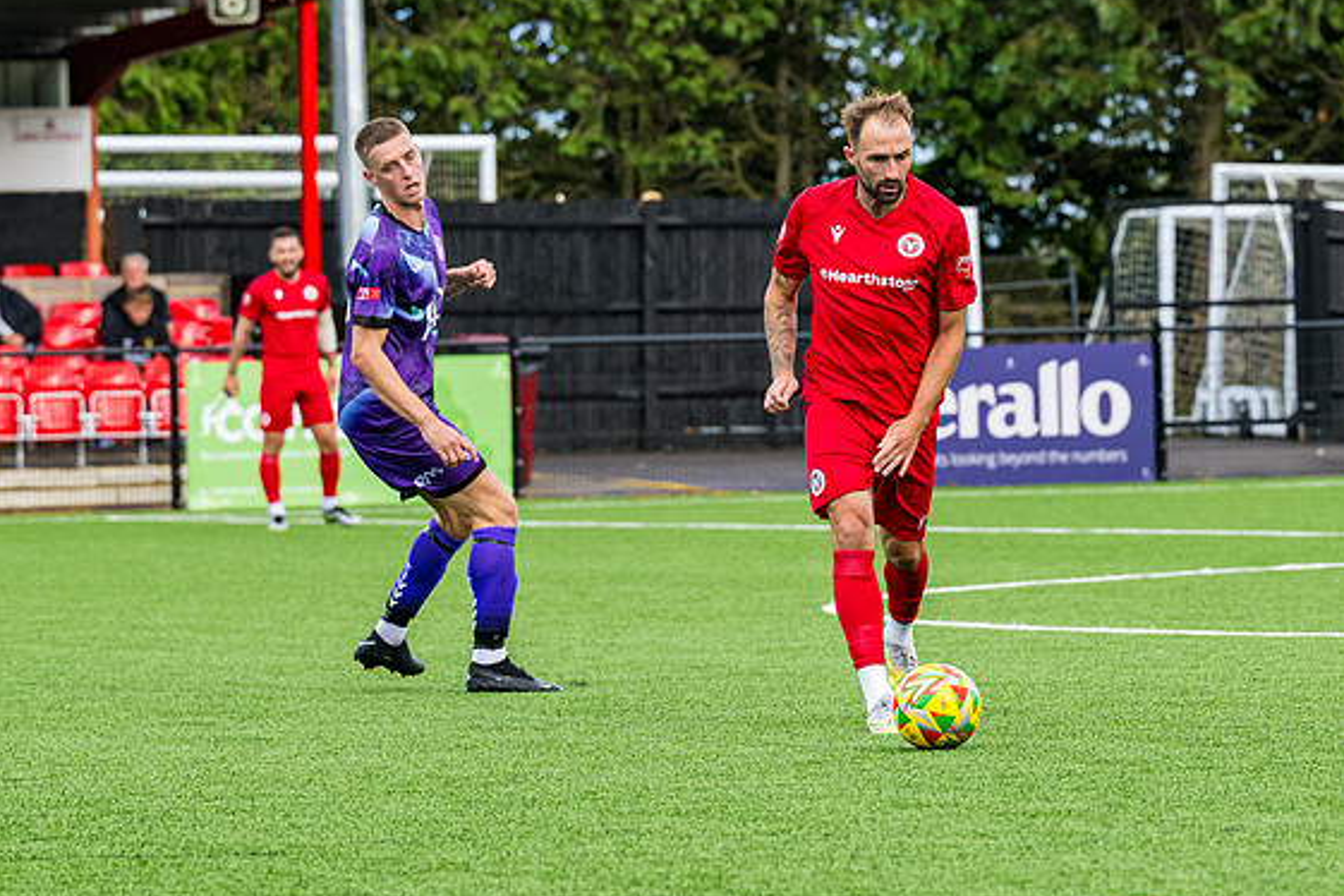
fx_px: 10490
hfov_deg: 7.3
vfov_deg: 4.9
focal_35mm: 281
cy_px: 454
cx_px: 800
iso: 400
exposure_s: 1/1600
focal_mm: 120
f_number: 4
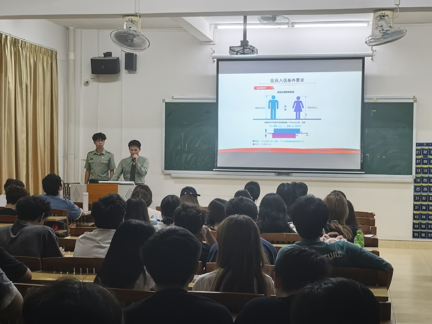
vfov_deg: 24.4
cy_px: 162
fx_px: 749
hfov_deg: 32.2
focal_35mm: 60
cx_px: 216
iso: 200
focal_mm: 8.5
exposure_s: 1/50
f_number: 4
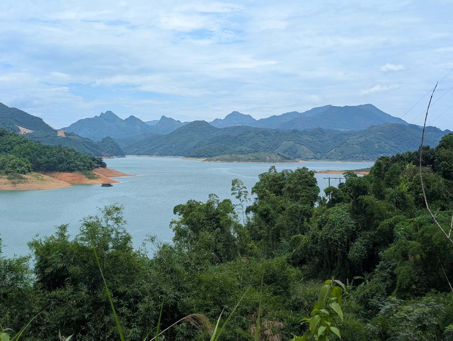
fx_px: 642
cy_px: 170
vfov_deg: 29.8
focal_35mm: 49
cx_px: 226
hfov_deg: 38.9
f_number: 1.68
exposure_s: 1/1346
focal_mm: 6.9
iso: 21
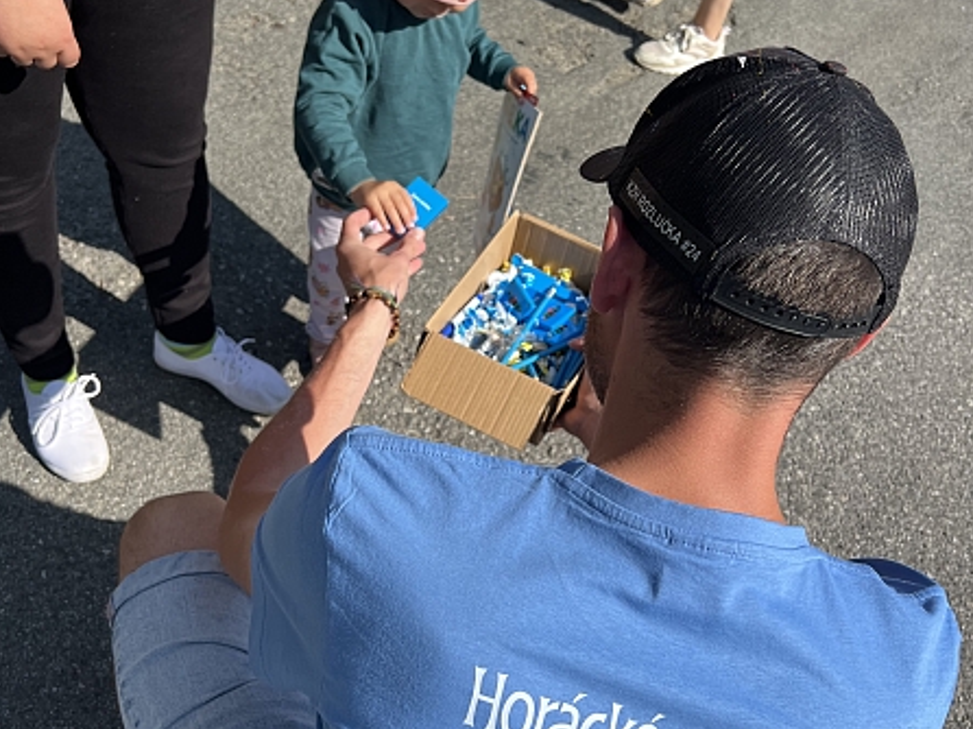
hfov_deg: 52.7
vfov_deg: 40.6
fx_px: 983
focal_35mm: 35
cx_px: 484
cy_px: 386
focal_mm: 5.7
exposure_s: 1/3460
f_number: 1.5
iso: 50
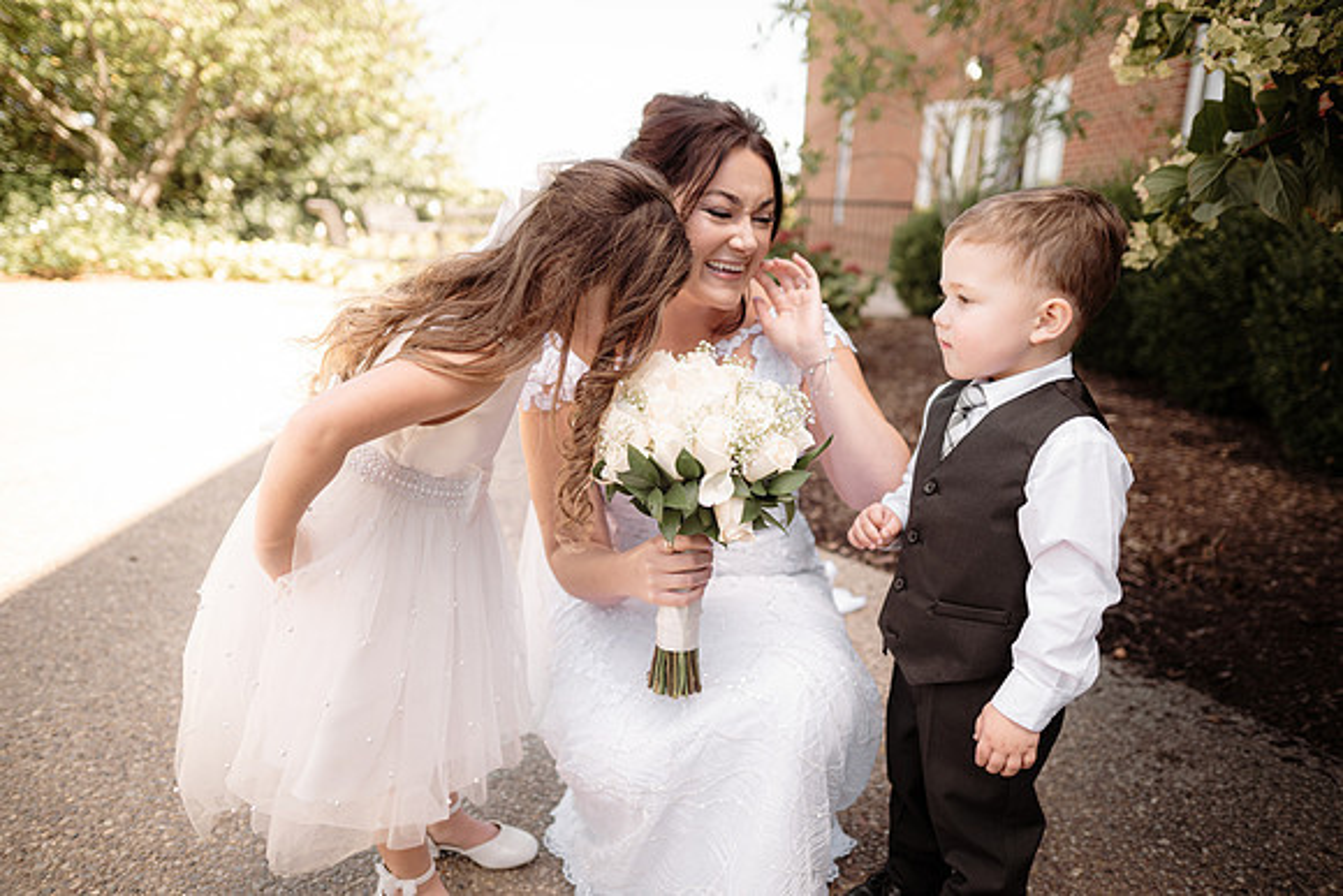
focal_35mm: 24
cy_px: 448
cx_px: 672
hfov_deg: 73.7
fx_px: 896
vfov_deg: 53.2
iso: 125
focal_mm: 24
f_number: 2.2
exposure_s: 1/500
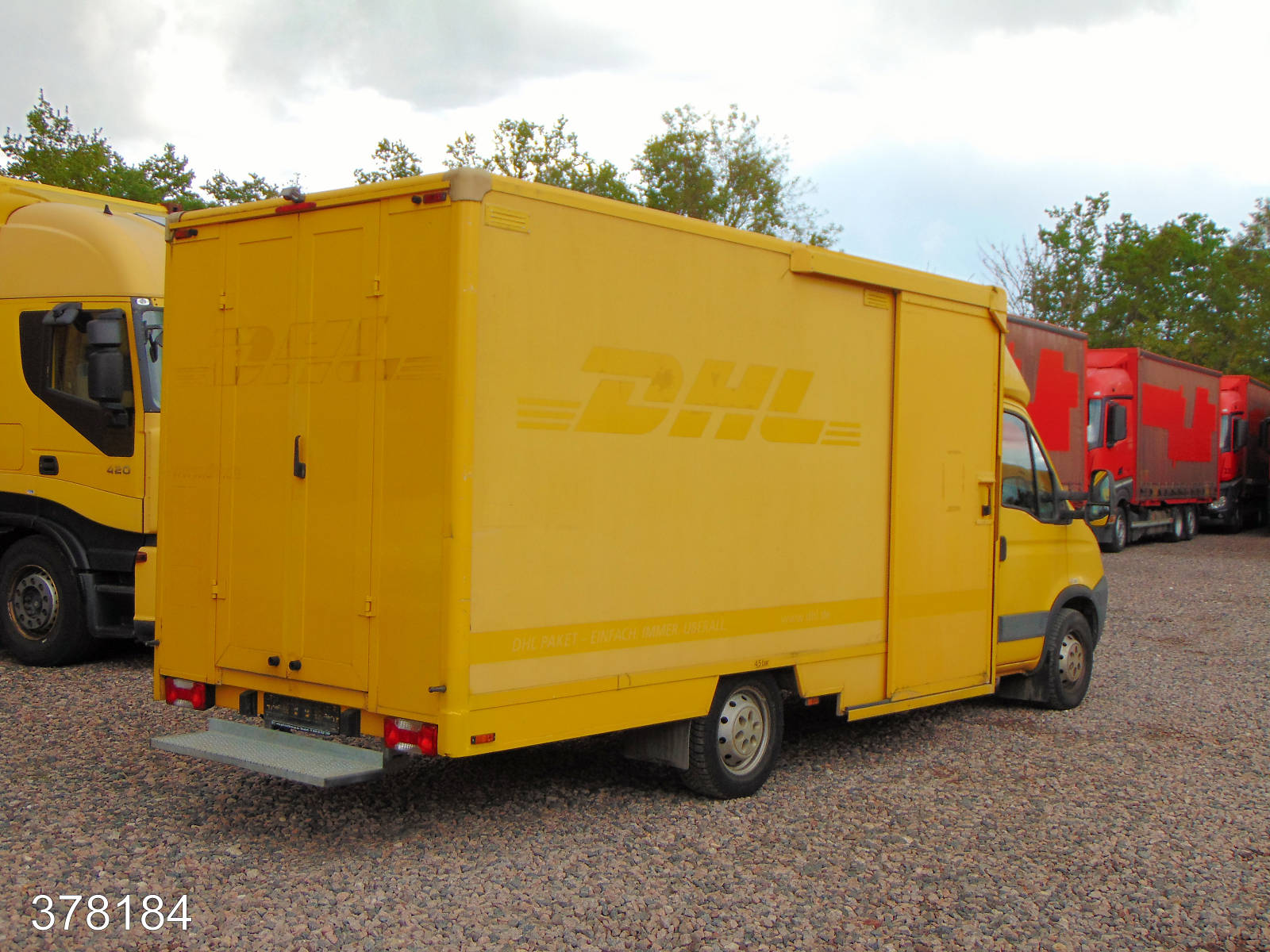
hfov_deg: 44.8
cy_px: 476
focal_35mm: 42
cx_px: 635
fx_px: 1541
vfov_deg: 34.3
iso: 80
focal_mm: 7.6
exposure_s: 1/250
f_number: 3.3
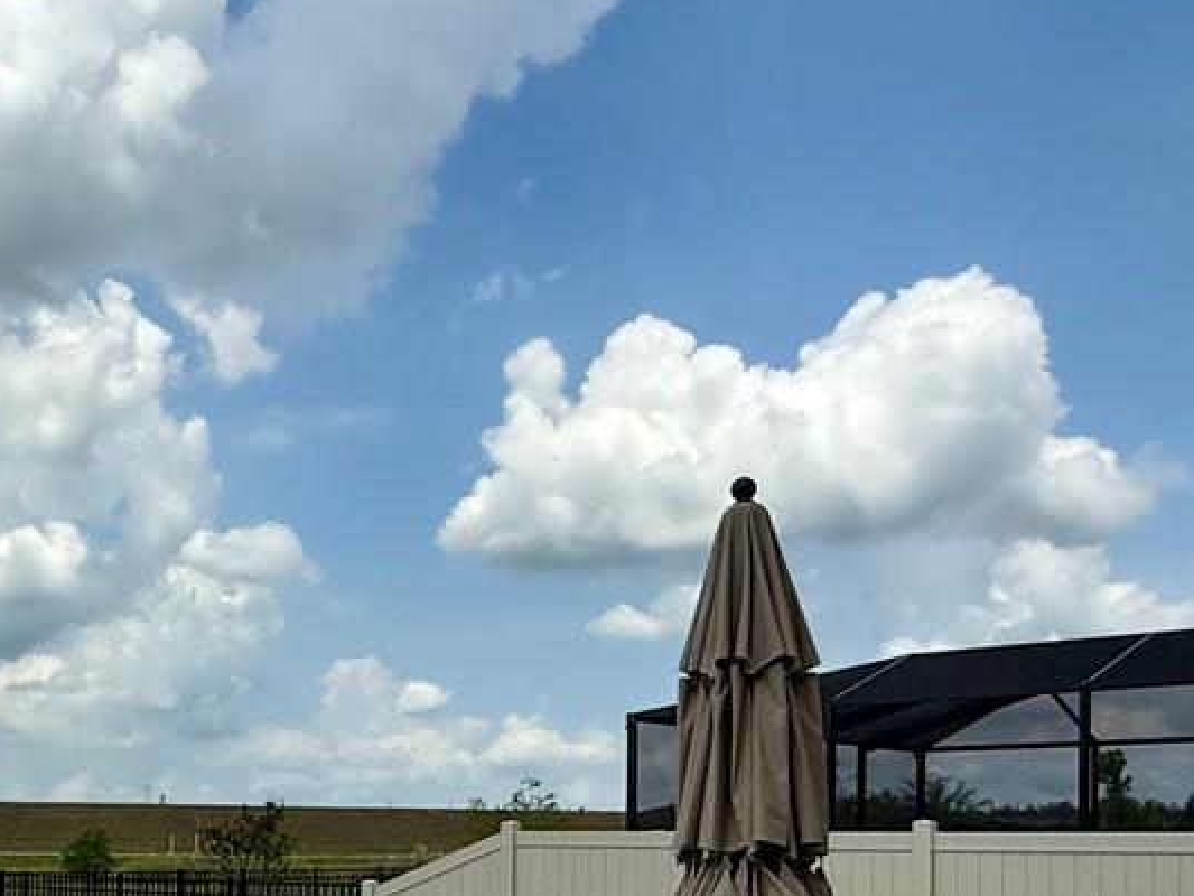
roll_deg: -0.8
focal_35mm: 42
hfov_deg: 41.8
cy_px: 820
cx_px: 159
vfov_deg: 32.5
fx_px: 1449
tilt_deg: +1.7
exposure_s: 1/3663
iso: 50
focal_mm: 2.22
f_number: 2.2
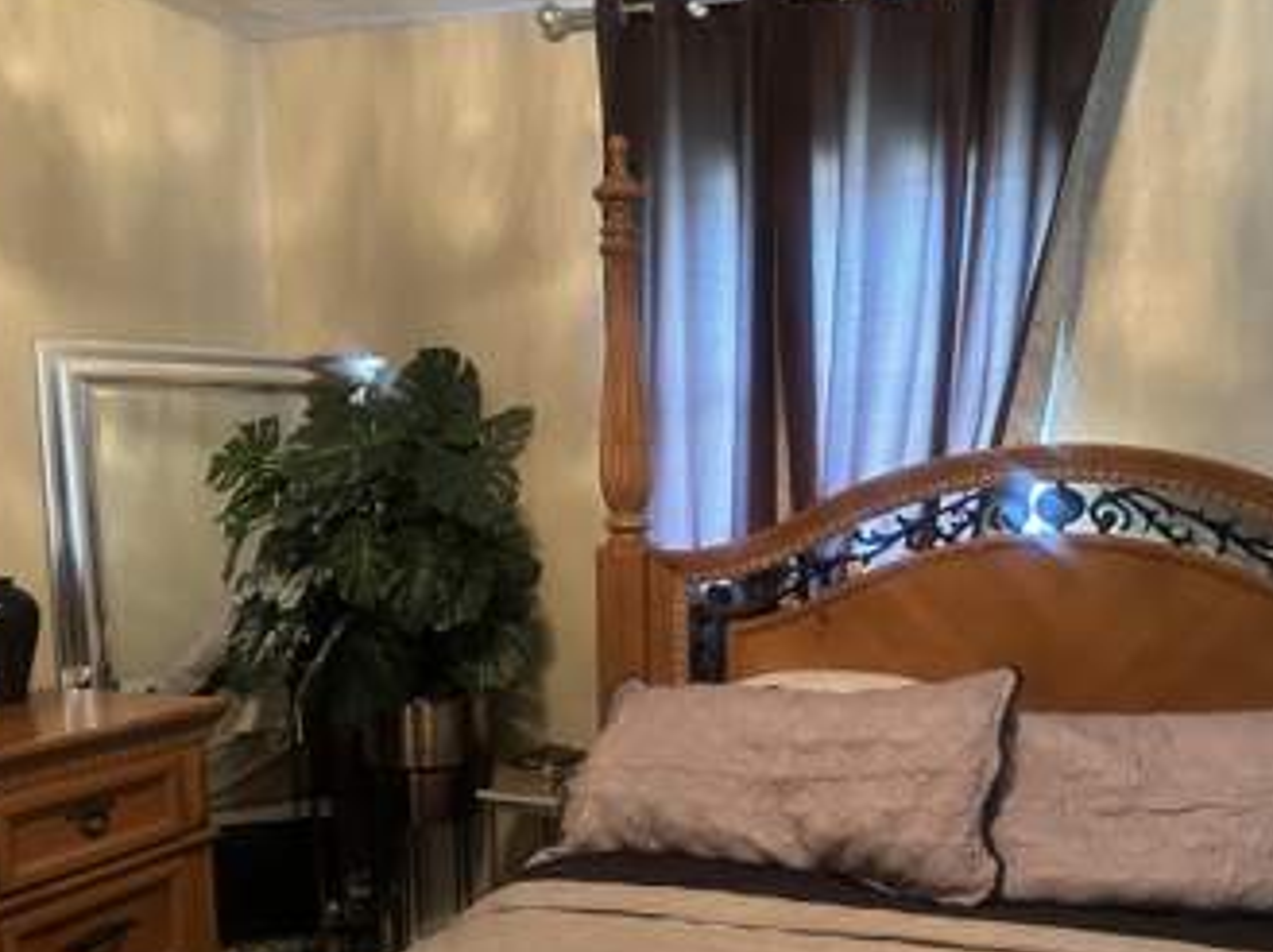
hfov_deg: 52.0
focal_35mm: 35
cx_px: 809
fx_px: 1286
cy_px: 644
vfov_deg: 40.1
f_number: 1.78
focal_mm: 6.86
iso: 800
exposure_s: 1/60
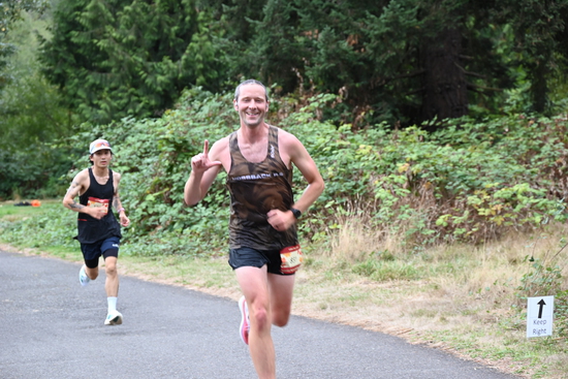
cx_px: 284
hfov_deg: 19.6
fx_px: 1641
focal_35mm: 104
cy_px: 190
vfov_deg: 13.2
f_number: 6.3
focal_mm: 104
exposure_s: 1/125
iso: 1400
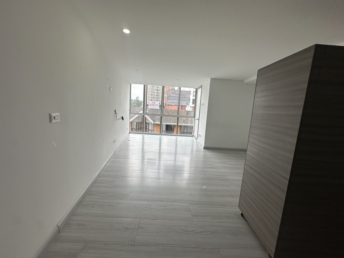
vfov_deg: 85.7
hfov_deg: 102.1
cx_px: 172
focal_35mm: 14
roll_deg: -3.0
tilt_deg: -5.2
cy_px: 129
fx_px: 139
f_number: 2.2
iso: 50
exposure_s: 1/268
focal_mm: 2.22
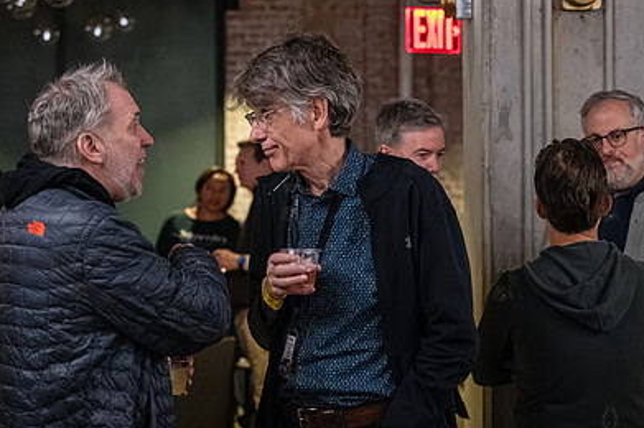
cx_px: 290
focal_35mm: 89
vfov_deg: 15.3
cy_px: 193
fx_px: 1591
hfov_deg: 22.9
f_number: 2.8
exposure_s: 1/250
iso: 16000
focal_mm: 60
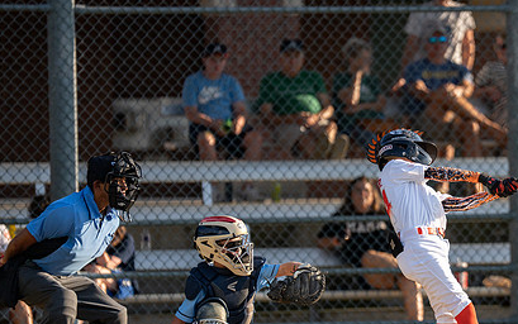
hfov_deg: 5.5
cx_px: 425
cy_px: 170
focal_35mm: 380
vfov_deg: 3.5
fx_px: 5367
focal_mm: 200
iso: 400
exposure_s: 1/4000
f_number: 2.8
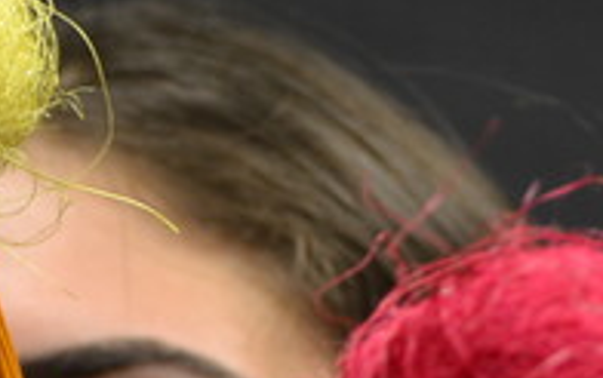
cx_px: 25
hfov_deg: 10.2
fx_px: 3345
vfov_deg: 6.3
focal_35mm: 203
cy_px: 771
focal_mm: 29
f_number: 4.5
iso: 400
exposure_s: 1/50
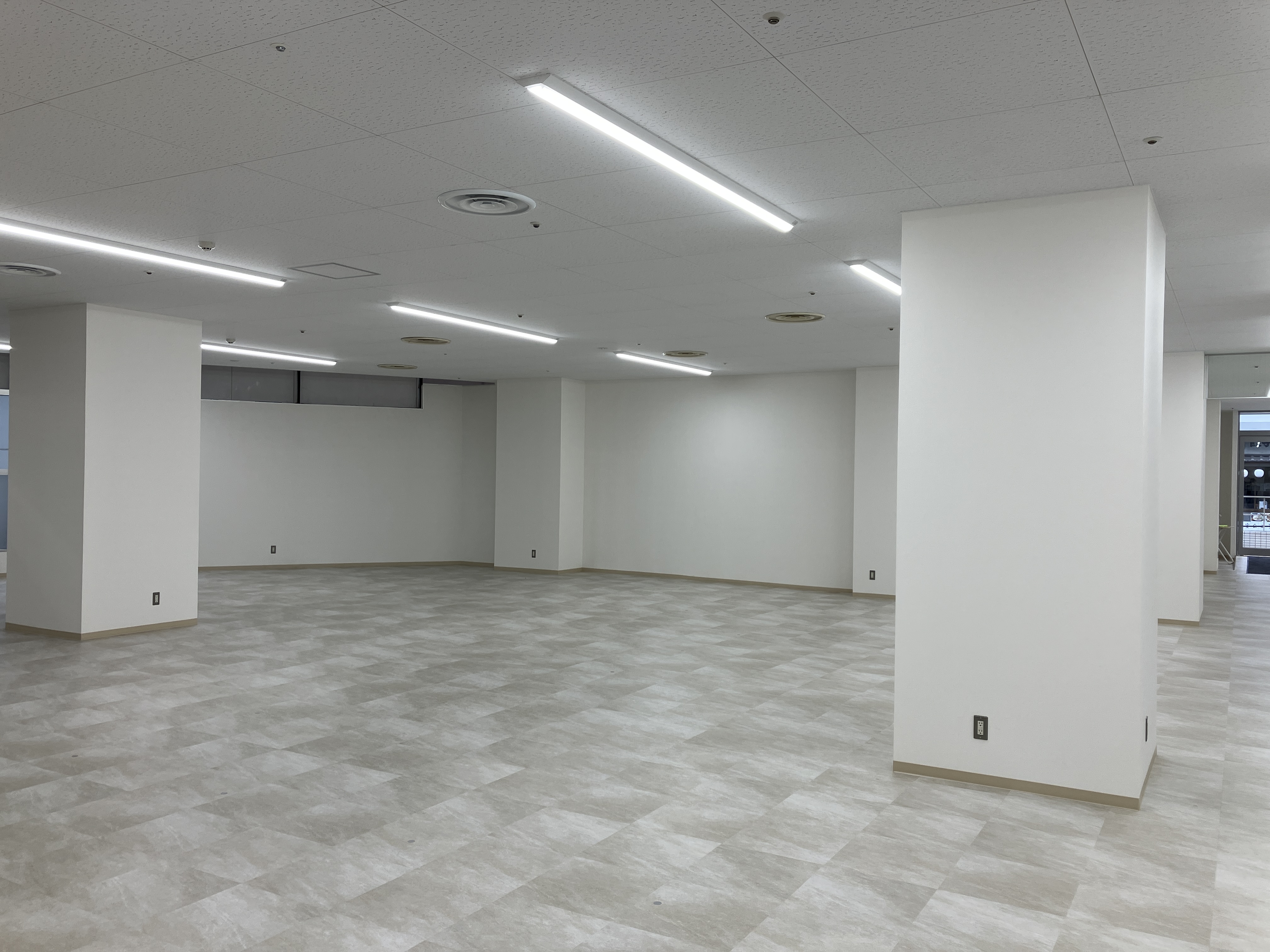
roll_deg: -0.5
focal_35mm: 28
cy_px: 476
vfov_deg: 49.7
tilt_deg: -1.4
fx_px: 1027
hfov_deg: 63.4
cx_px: 635
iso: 20
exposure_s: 1/100
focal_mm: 3.99
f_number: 1.8
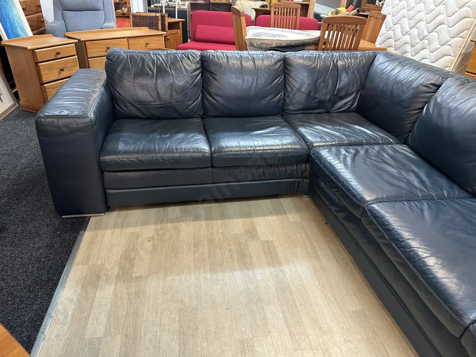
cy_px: 178
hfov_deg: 71.6
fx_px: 330
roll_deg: -0.7
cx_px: 238
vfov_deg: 56.8
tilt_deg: -30.1
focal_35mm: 24
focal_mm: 6.86
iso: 250
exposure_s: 1/50
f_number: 1.78
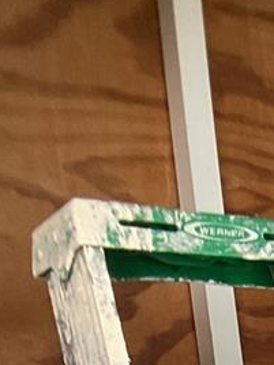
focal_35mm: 130
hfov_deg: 10.5
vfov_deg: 13.4
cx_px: 543
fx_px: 1372
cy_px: 691
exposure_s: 1/60
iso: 100
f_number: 1.8
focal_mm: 3
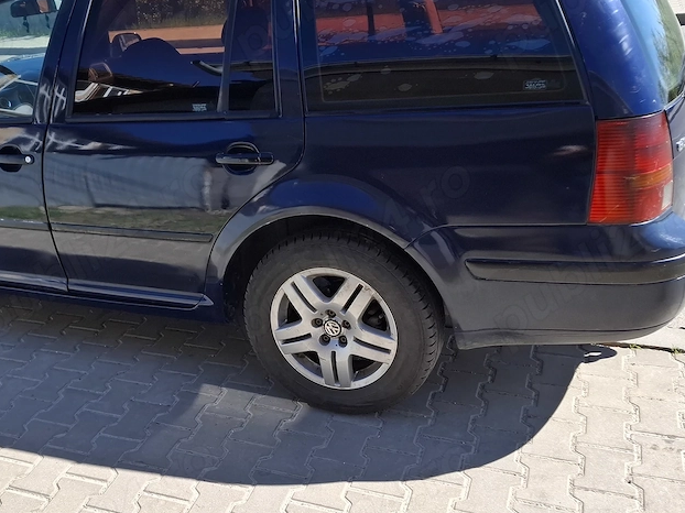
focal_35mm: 37
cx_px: 224
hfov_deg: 49.2
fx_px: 732
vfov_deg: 38.6
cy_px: 272
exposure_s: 1/654
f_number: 1.8
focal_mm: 5.54
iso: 50
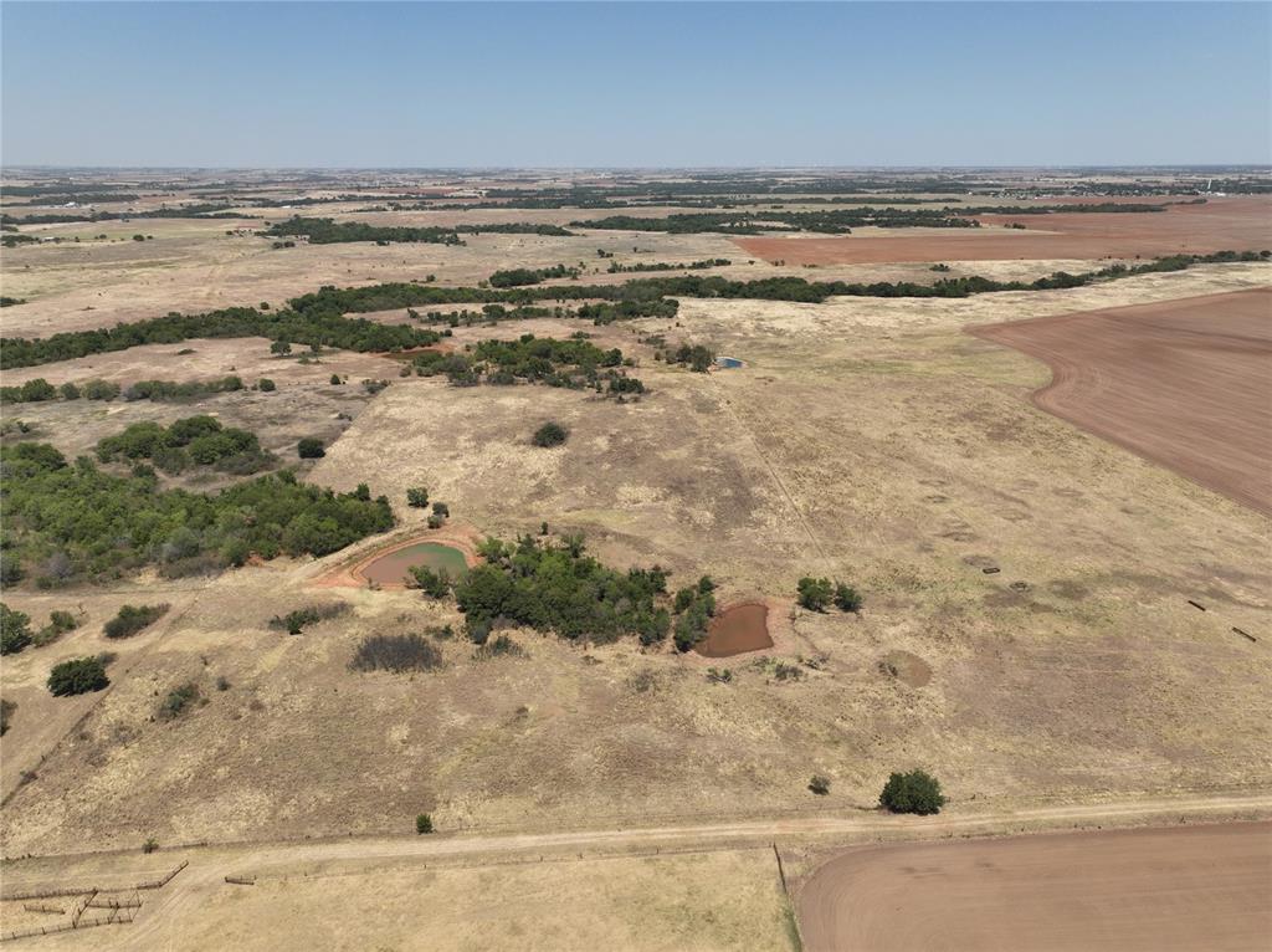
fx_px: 881
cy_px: 476
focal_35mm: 24
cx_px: 636
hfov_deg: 71.6
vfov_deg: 56.7
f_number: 2.8
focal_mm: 12.29
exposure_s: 1/2000
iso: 100
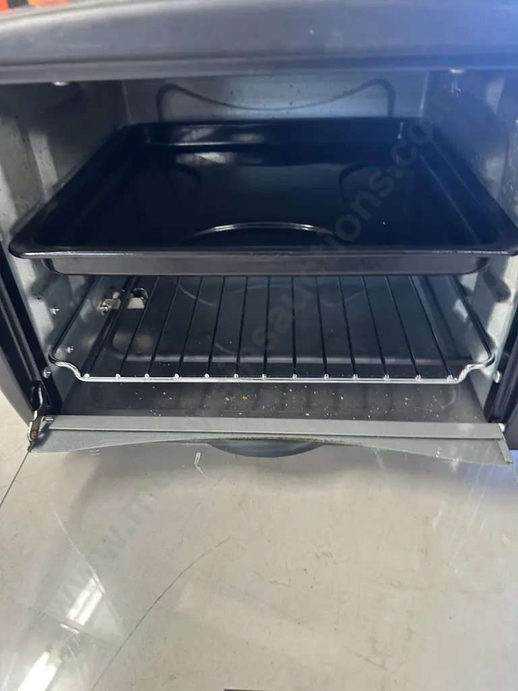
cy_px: 346
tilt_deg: -37.0
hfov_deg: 56.8
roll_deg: -0.2
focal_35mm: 24
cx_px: 259
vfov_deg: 71.6
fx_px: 479
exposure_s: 1/50
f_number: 1.78
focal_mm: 6.86
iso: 250
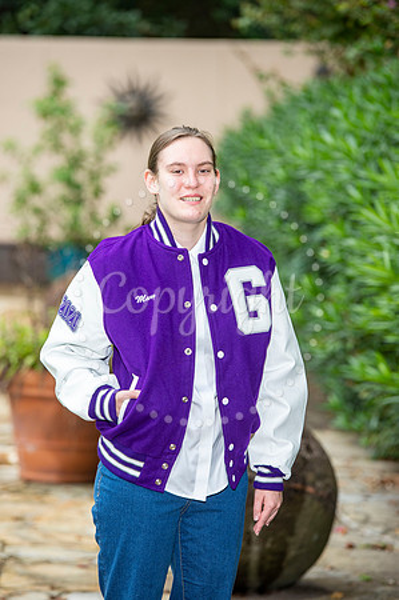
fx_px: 2749
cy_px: 300
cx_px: 200
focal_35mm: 165
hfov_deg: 8.3
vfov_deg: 12.5
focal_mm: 165
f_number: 6.3
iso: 320
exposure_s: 1/160
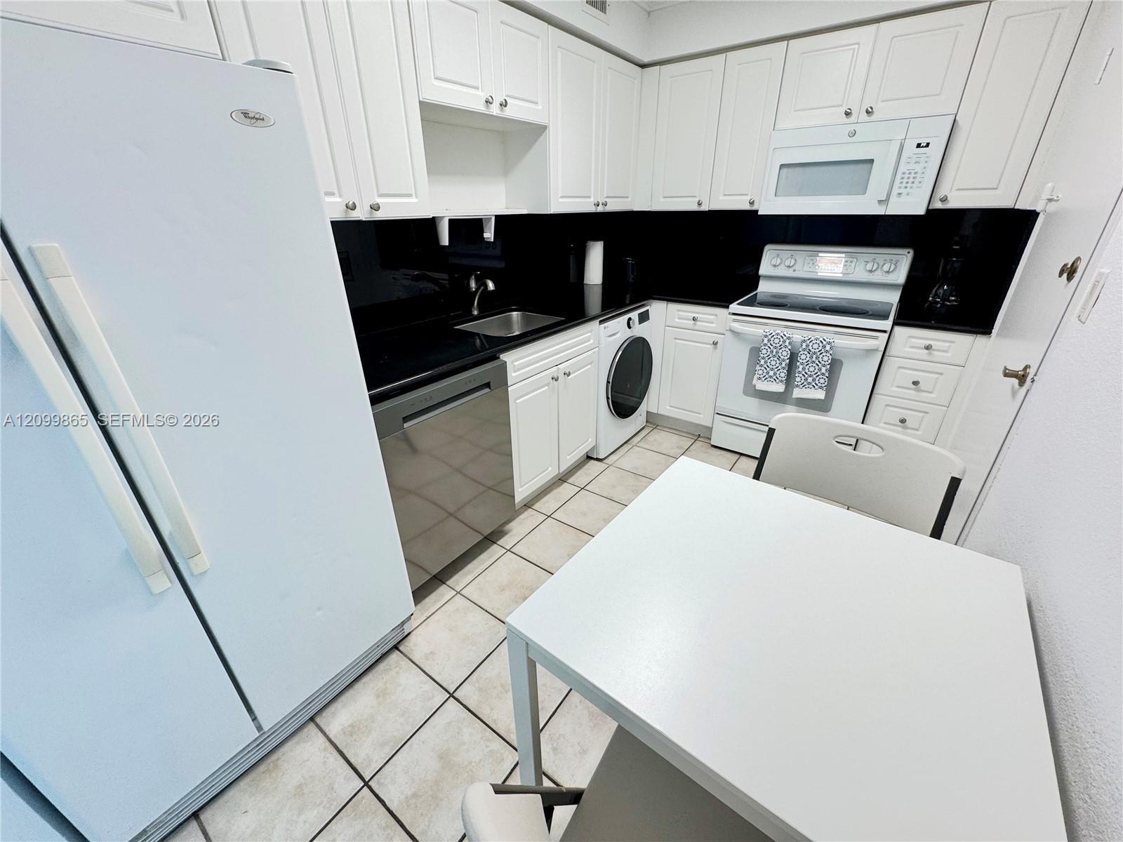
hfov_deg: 102.1
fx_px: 454
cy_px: 421
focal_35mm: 14
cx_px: 562
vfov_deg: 85.7
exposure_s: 1/120
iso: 160
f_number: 2.2
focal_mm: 2.22
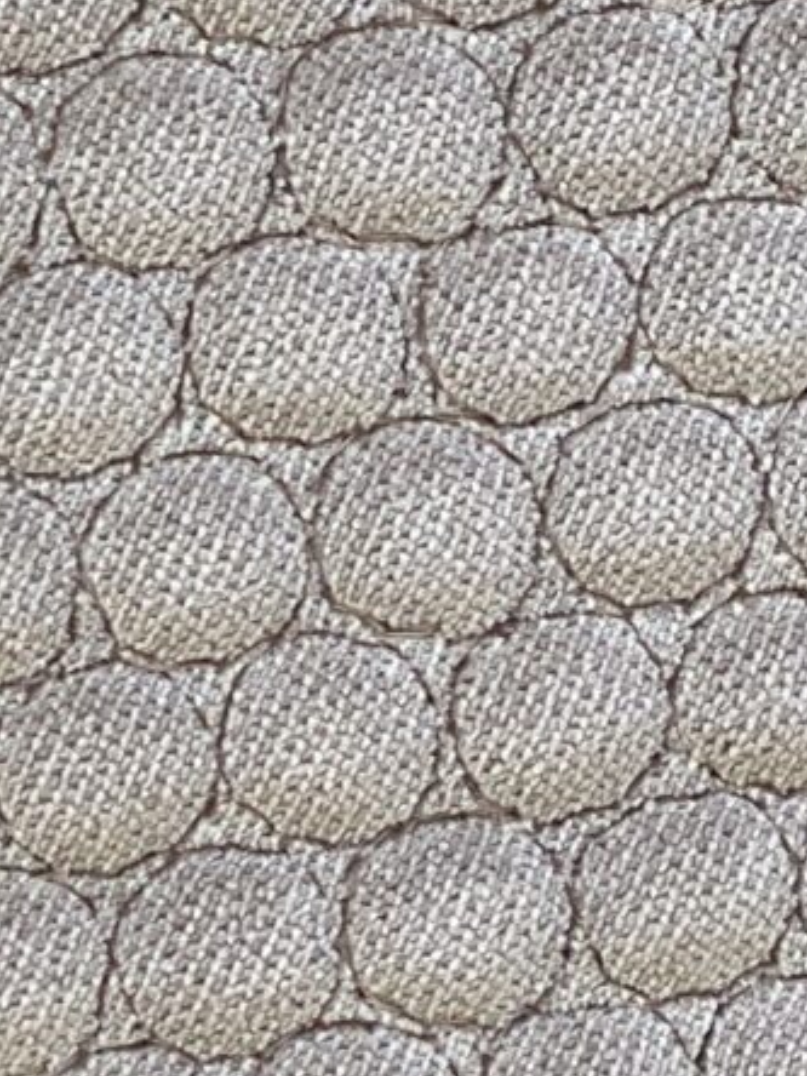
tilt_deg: -19.8
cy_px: 378
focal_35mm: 300
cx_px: -162
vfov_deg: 6.6
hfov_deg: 4.9
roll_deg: -0.7
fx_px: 9325
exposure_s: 1/122
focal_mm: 6
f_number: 2
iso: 20
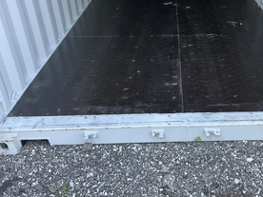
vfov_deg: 34.3
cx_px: 178
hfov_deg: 44.1
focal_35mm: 42
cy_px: 94
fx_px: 319
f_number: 1.8
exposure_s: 1/122
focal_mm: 3
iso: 64
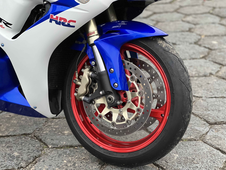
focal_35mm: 77
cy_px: 85
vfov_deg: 19.1
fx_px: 503
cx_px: 113
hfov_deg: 25.3
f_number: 2.8
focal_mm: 9
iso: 250
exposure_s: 1/83
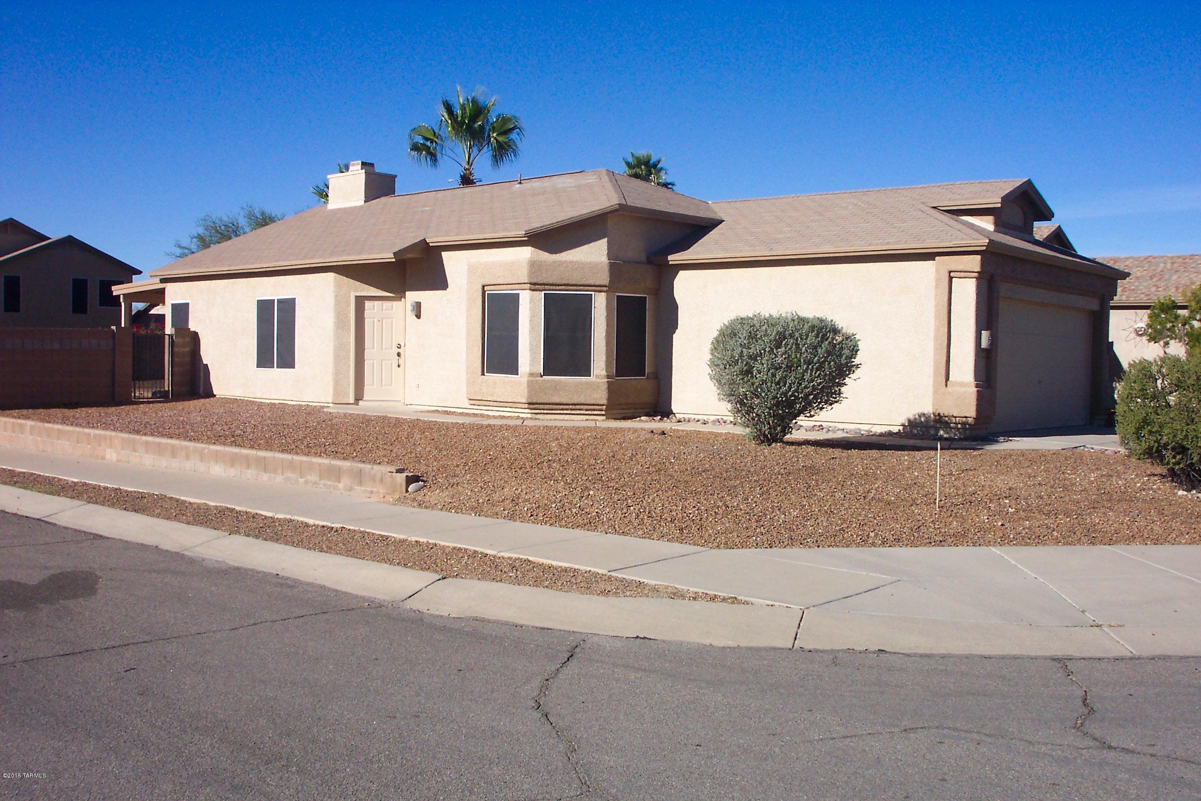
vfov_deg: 37.9
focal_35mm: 35
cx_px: 600
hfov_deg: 54.4
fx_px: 1168
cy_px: 400
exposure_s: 1/250
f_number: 9.5
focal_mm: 7.5
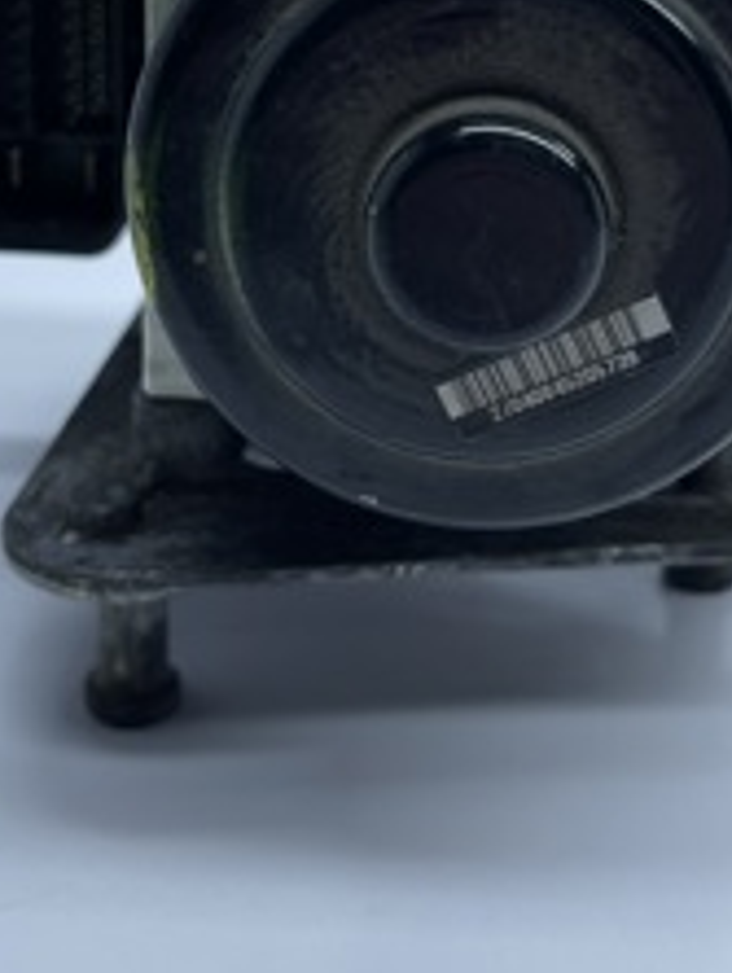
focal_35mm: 54
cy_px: 320
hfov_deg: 27.0
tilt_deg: -22.0
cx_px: 434
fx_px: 1520
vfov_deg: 35.1
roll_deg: -3.0
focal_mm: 5.1
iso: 32
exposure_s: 1/887
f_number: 1.6
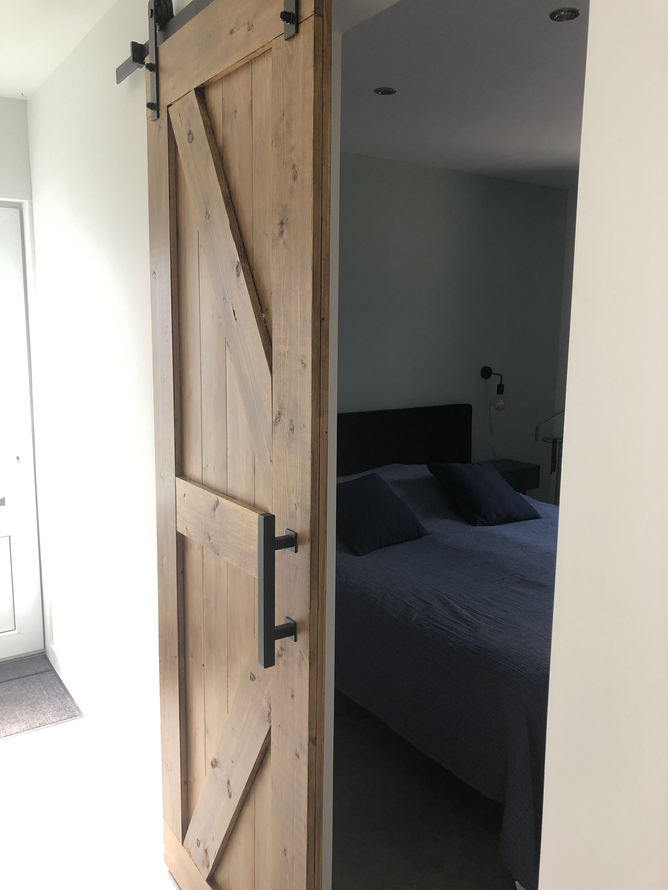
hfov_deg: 49.7
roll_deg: -0.2
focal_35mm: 28
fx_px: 720
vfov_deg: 63.4
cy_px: 445
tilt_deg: -8.0
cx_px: 334
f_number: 1.8
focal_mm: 3.99
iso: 25
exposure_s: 1/33
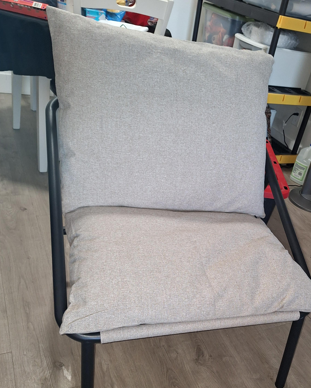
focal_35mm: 32
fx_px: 368
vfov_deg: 54.4
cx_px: 207
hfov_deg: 45.1
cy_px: 261
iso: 250
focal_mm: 5.54
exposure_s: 1/40
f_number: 1.8
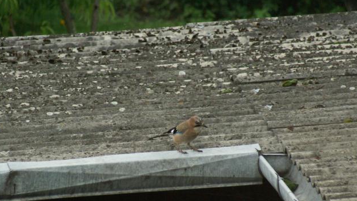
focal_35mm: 604
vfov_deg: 2.0
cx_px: 186
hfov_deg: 3.6
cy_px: 138
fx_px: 5719
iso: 800
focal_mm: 300
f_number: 8
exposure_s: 1/500
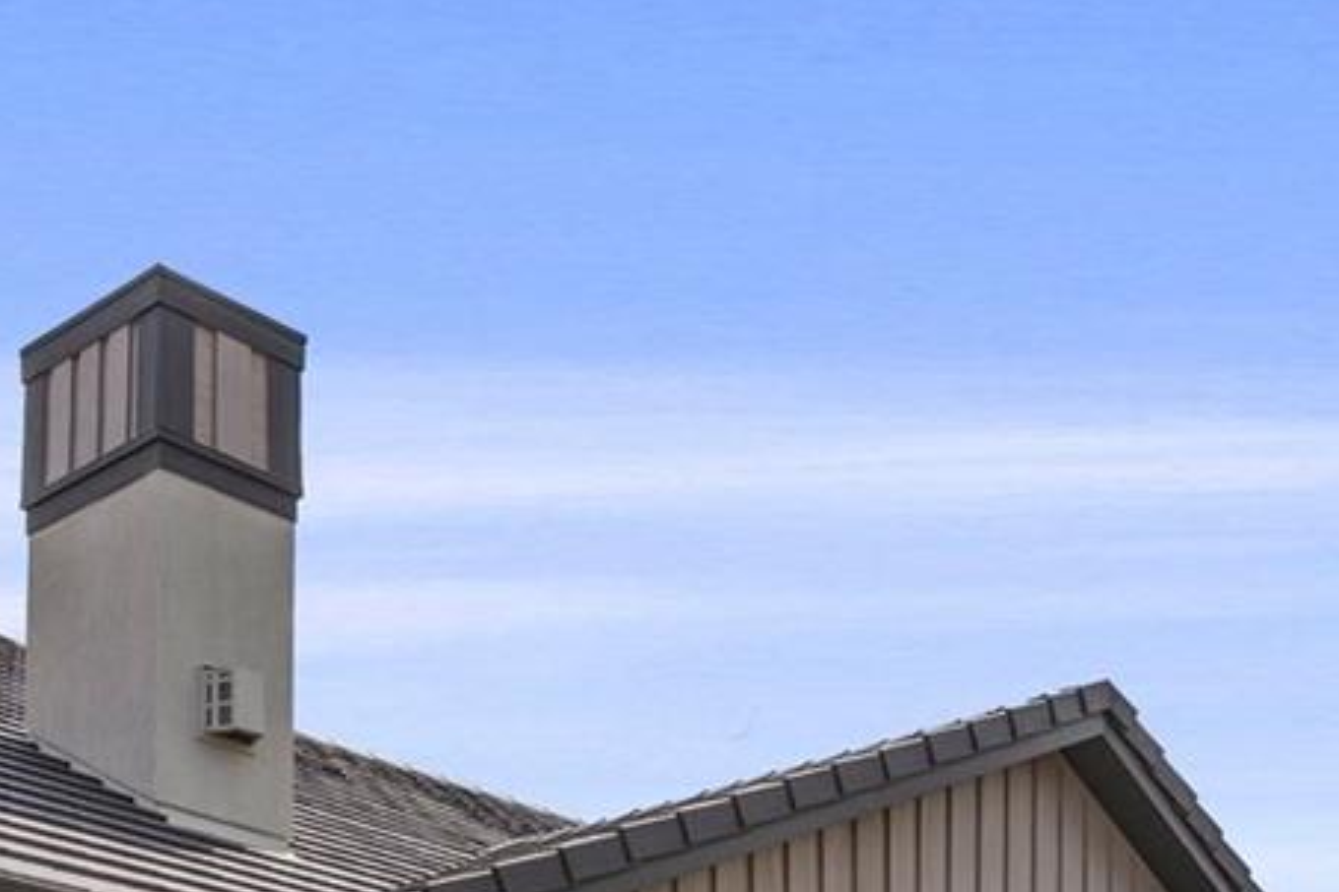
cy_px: 1028
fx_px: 2070
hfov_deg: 34.7
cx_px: 1079
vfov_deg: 22.7
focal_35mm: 56
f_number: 8
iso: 125
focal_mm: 10.5
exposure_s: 1/250
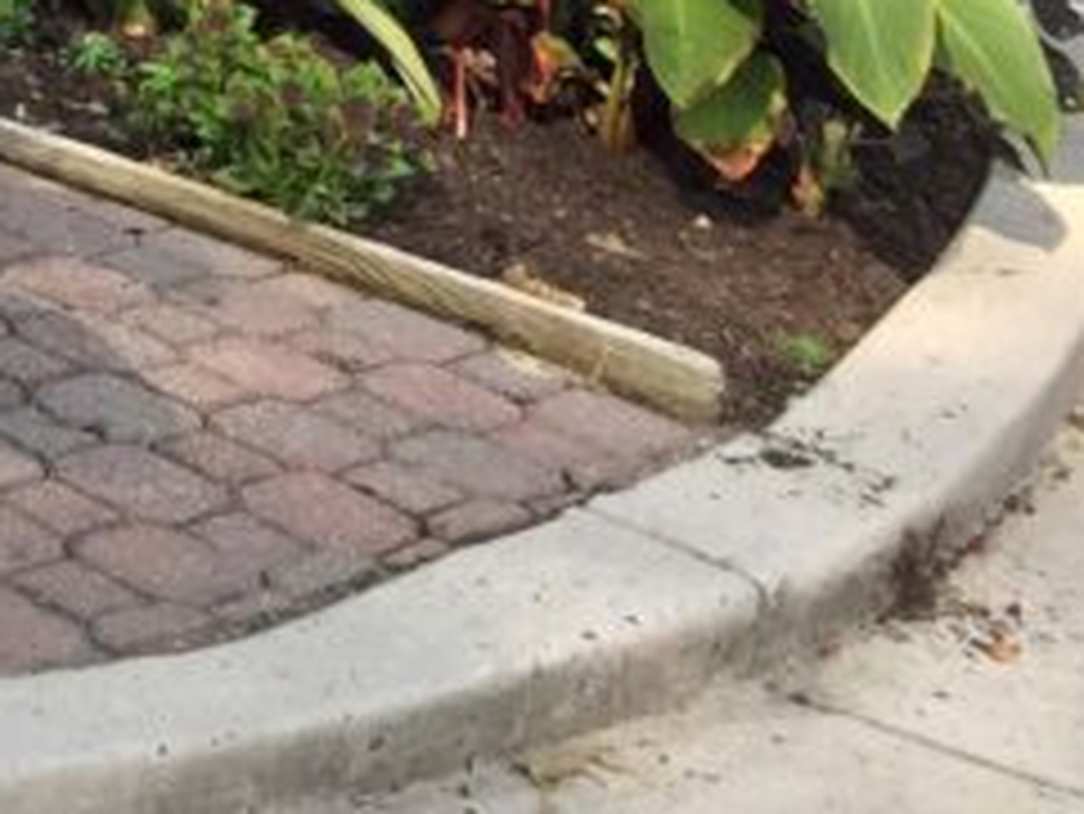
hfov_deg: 13.7
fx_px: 3854
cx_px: -1048
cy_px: -904
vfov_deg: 10.8
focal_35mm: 123
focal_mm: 4.15
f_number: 2.2
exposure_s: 1/416
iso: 32
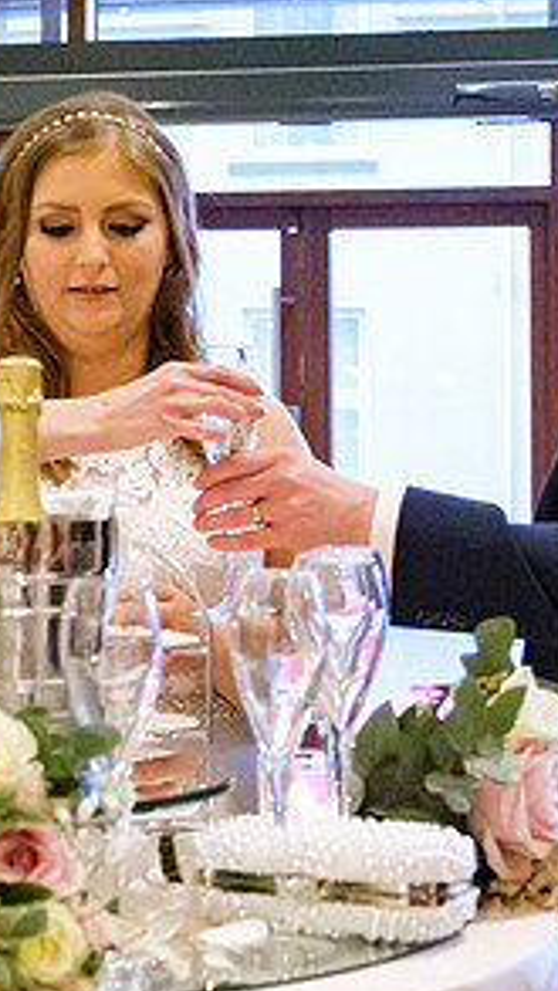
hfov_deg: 12.7
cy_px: 291
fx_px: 2497
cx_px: 109
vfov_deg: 22.3
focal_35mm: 95
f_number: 2.8
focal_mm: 22.7
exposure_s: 1/160
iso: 5000
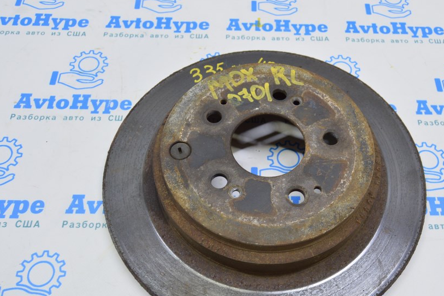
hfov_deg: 55.5
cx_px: 260
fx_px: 419
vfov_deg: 38.7
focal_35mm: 34
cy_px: 178
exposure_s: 1/20
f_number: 5.6
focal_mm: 18
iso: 400
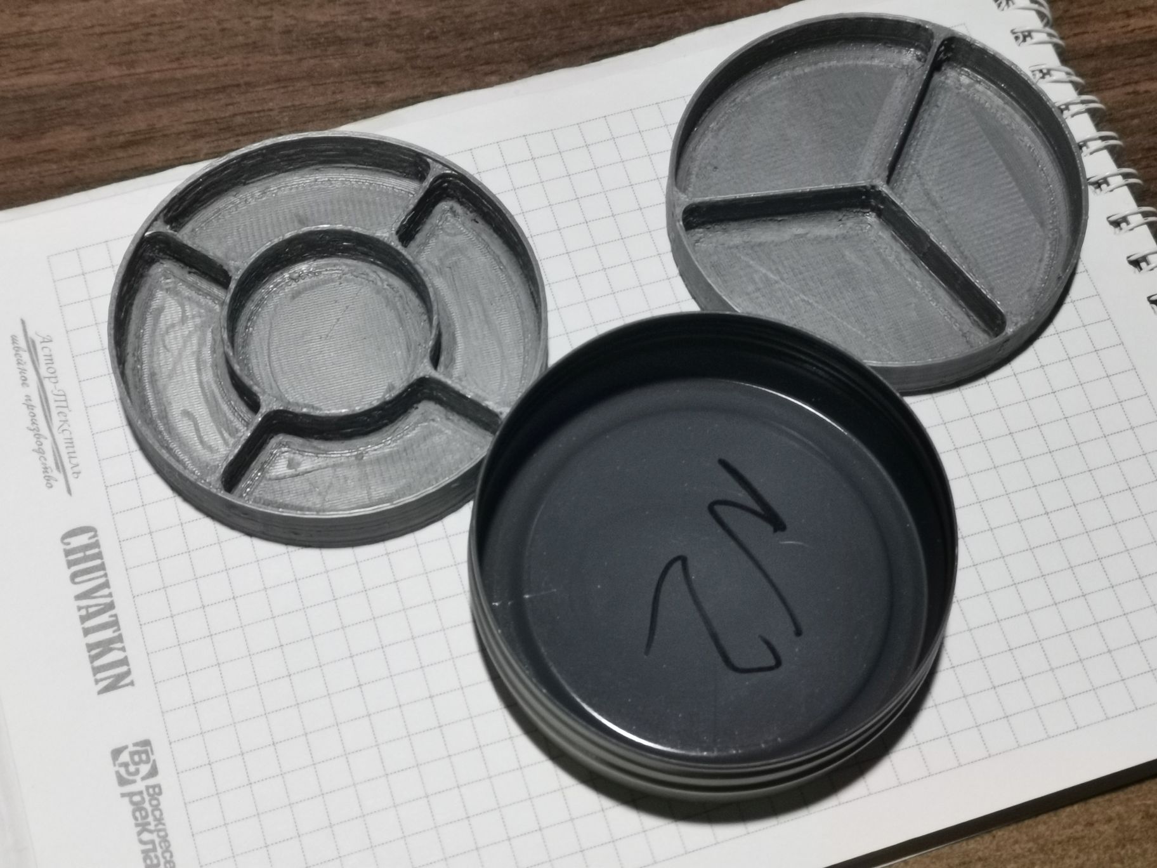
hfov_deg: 32.2
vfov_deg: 24.4
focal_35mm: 60
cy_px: 434
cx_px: 578
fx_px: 2005
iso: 320
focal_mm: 5.58
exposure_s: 1/50
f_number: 1.8
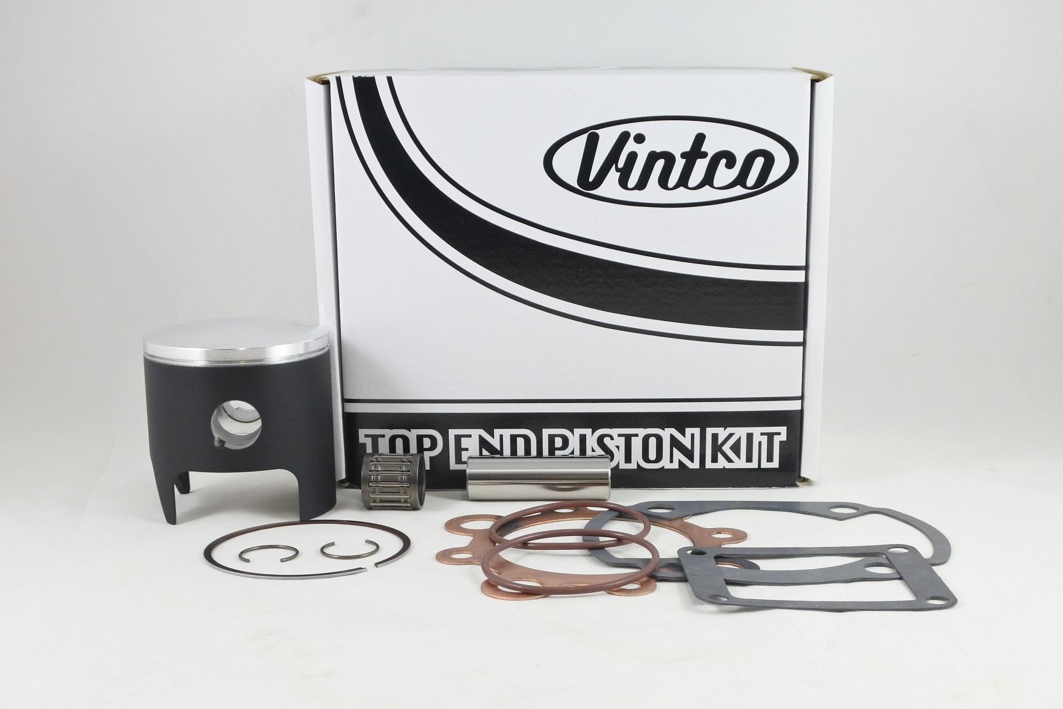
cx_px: 532
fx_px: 1151
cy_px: 354
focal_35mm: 39
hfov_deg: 49.6
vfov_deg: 34.2
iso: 560
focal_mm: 14.7
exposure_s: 1/125
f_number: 4.2
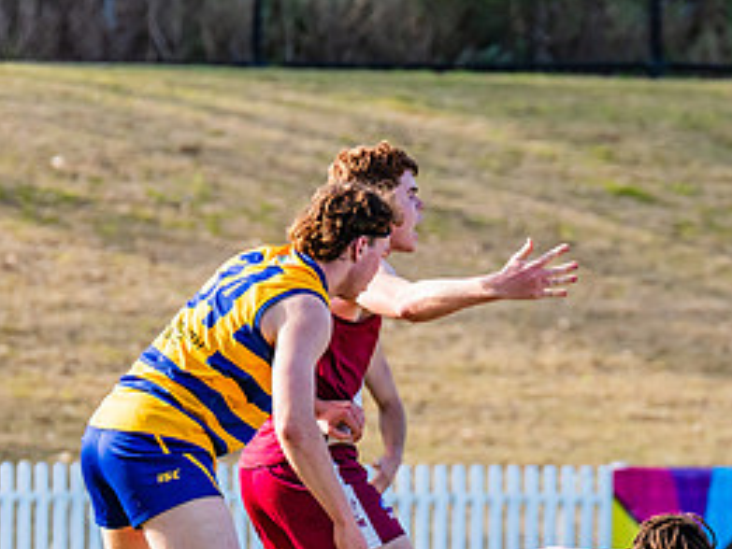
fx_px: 22235
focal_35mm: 1051
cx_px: 599
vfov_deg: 1.4
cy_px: 576
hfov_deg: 1.9
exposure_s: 1/640
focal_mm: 420
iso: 800
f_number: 7.1
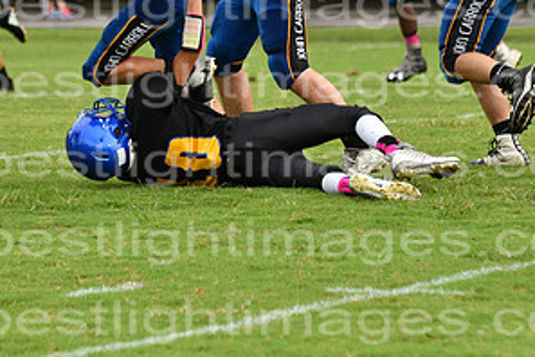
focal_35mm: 410
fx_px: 6093
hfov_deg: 5.0
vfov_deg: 3.4
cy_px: 46
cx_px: 214
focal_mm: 140
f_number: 3.5
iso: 800
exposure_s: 1/4000
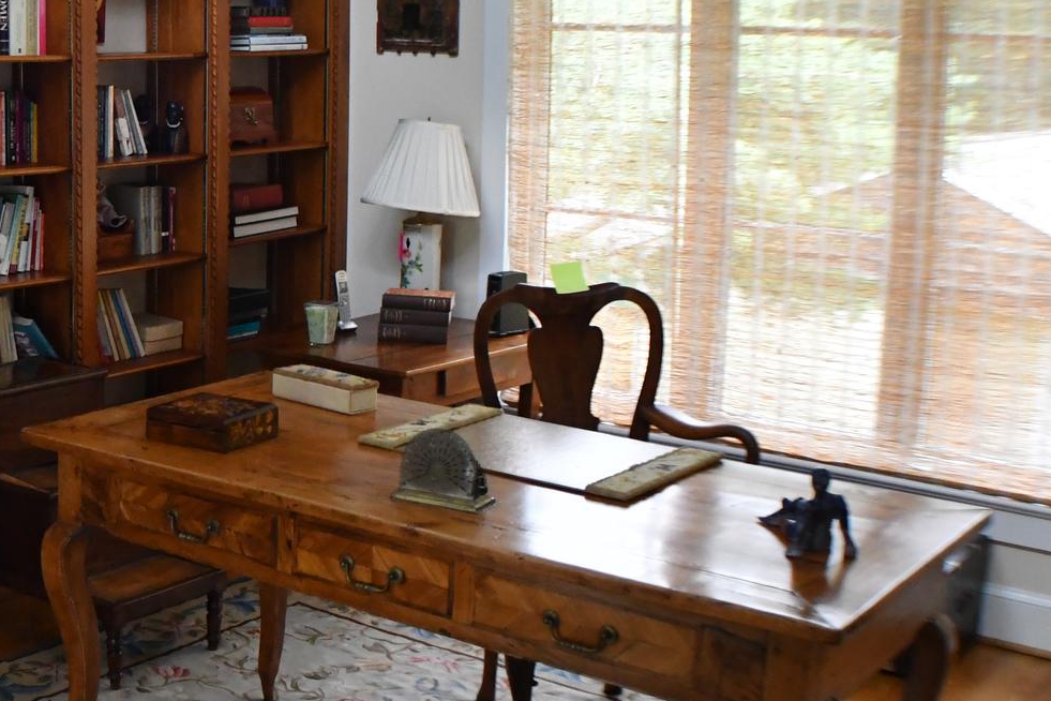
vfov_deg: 19.1
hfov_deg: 27.1
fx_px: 2073
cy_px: 248
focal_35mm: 71
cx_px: 46
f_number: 3.8
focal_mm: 23
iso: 3200
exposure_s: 1/500
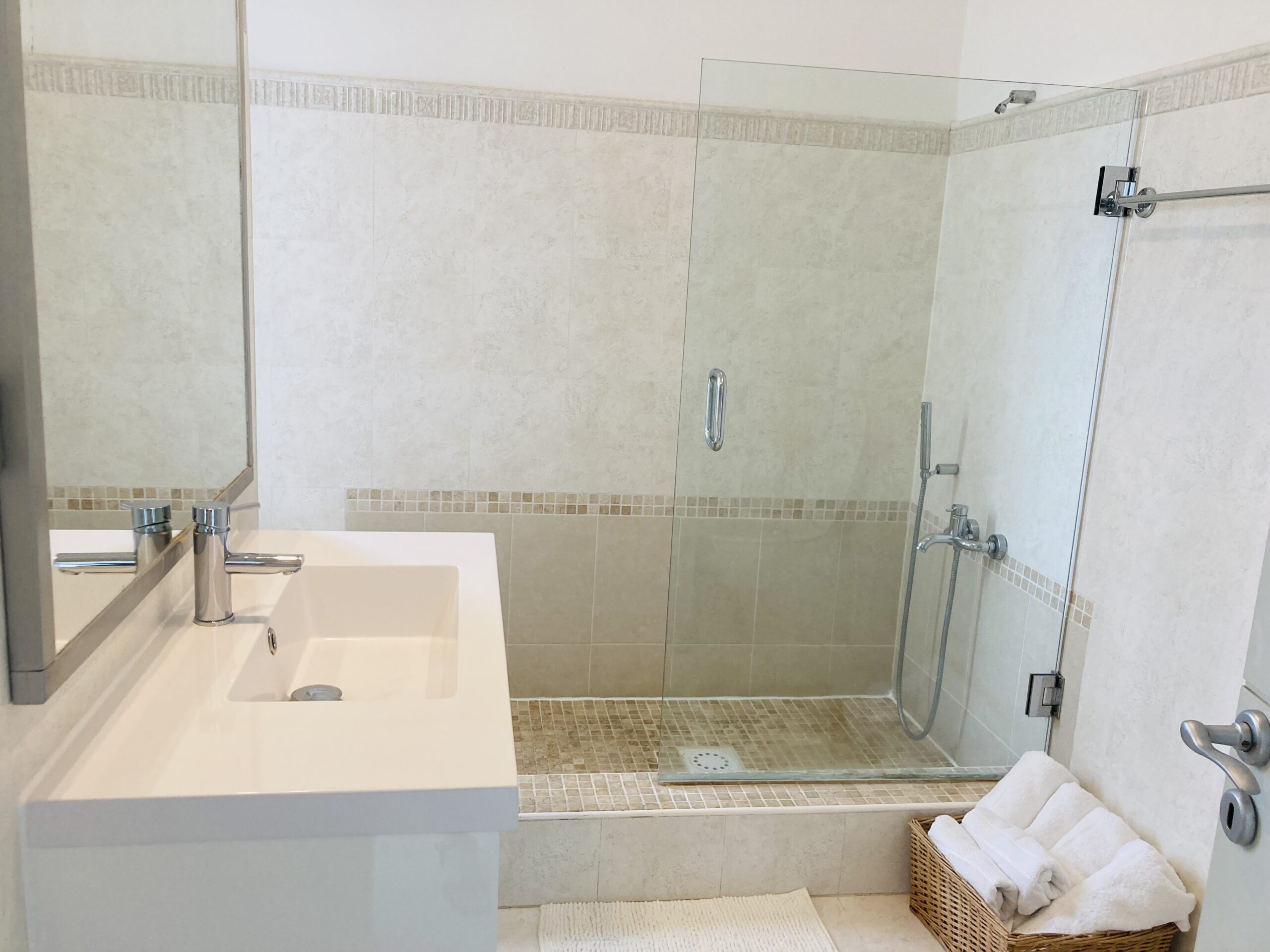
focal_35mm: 28
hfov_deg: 63.4
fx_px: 1027
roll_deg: -4.0
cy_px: 476
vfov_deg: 49.7
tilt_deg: -10.7
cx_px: 635
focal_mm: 3.99
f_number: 1.8
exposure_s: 1/110
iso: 80
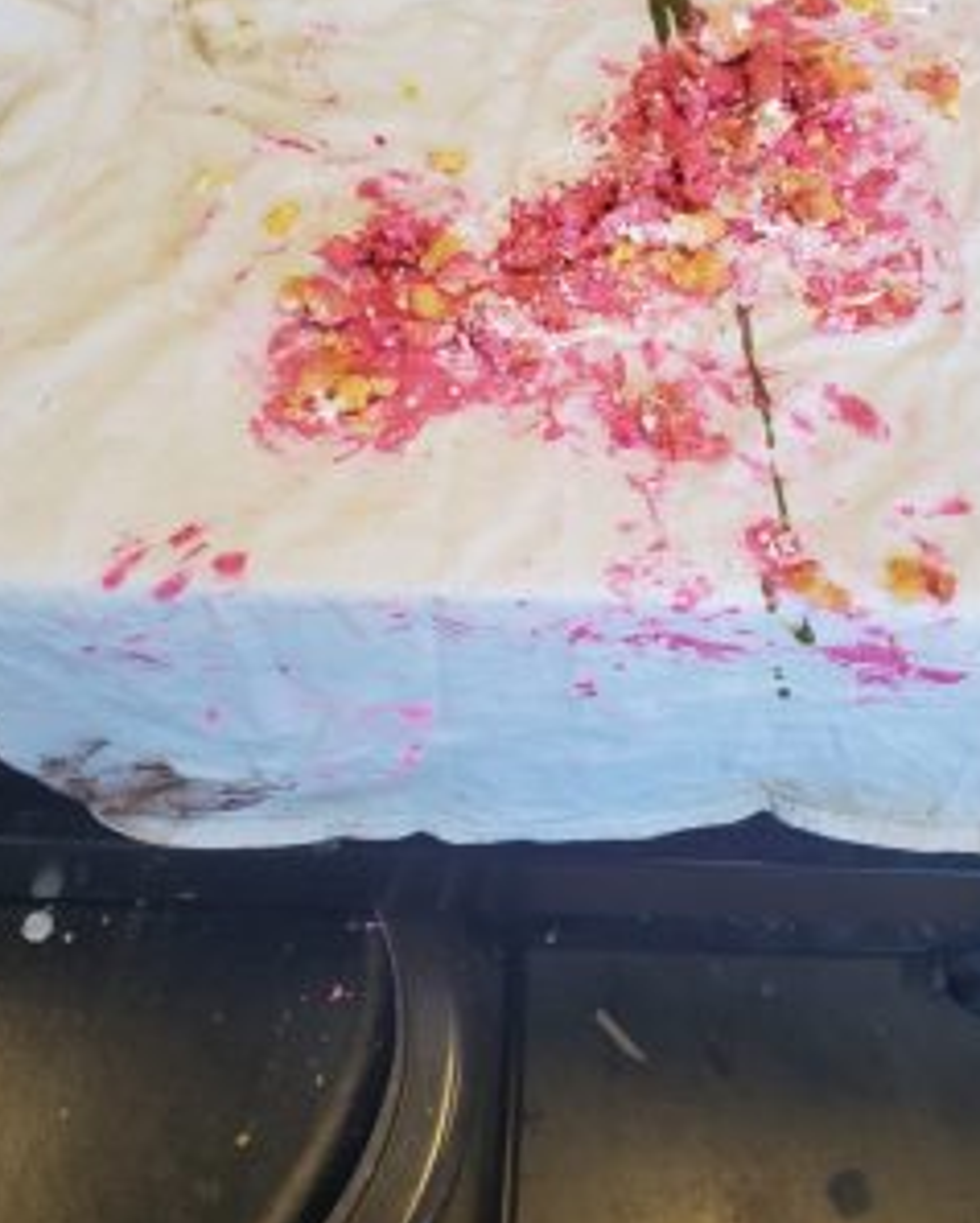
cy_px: 418
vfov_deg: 48.3
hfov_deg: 40.0
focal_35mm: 37
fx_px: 1340
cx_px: 574
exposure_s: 1/120
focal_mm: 4.3
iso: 160
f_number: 2.4
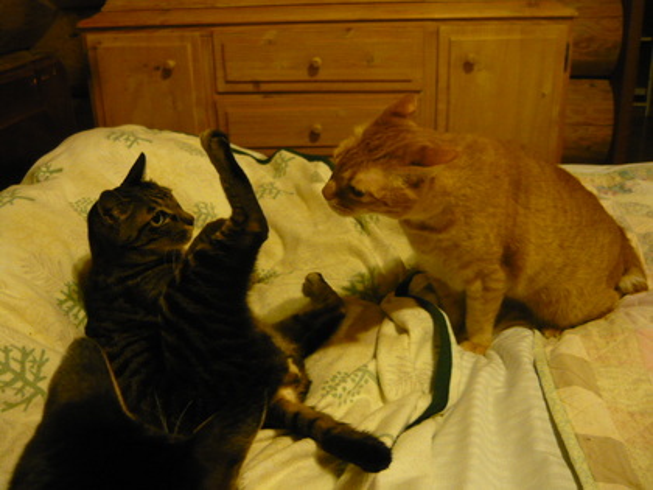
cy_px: 245
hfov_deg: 55.4
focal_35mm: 33
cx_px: 326
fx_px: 623
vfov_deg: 42.9
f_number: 2.8
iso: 400
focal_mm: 5.5
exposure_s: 1/10
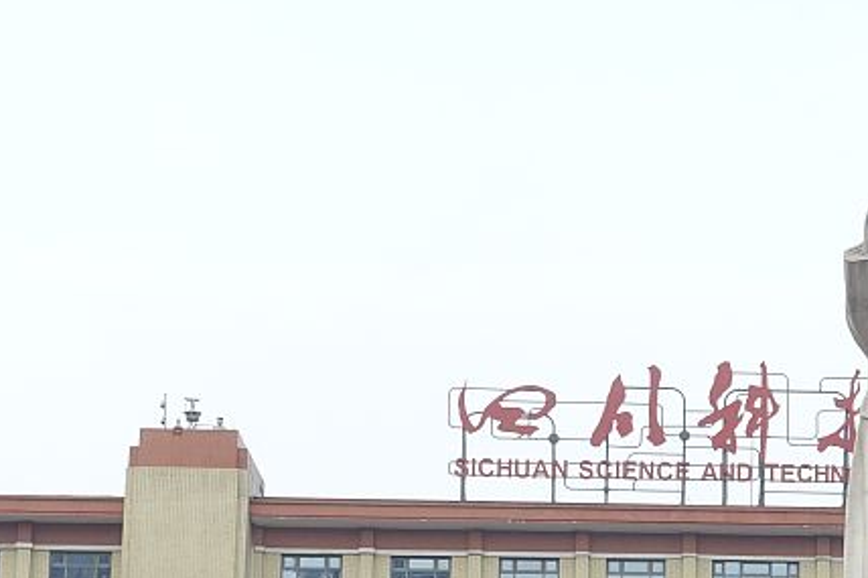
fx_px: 2772
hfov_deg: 17.3
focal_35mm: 115
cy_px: 588
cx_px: 917
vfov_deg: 11.8
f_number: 4
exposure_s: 1/200
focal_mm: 14.9
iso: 200
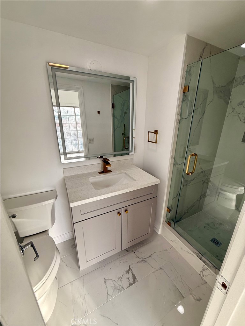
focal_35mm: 14
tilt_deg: -18.2
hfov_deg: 85.7
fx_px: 132
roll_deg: -1.1
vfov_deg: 102.1
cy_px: 163
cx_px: 122
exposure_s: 1/239
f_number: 2.2
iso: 64
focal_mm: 2.22
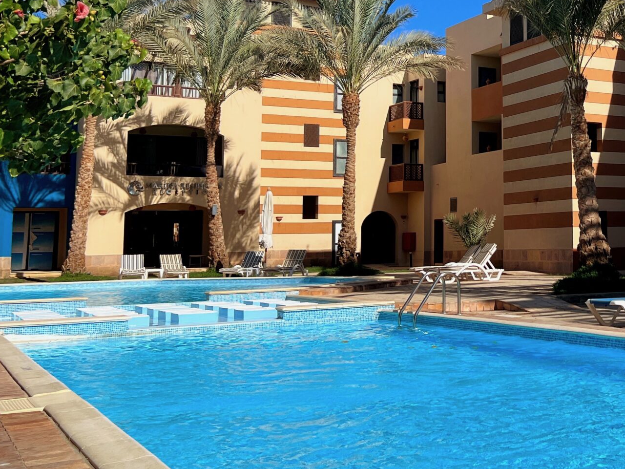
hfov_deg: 34.4
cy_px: 134
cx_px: 582
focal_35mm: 52
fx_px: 939
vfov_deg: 27.7
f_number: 1.5
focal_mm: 5.7
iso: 50
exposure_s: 1/4630
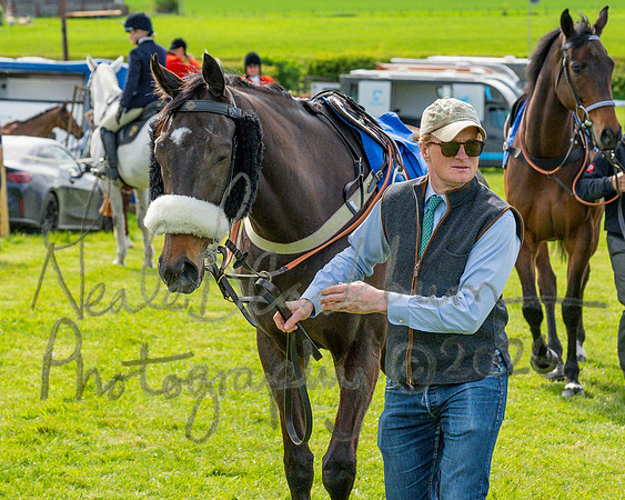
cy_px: 219
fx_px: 2622
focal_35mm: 142
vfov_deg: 10.9
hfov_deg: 13.6
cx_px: 366
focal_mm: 75
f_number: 5
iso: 800
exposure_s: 1/2500
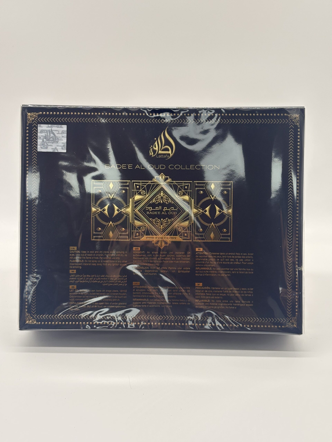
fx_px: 665
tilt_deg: -23.2
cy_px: 221
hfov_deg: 28.0
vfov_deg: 36.8
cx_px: 166
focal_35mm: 52
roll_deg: +0.0
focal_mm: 5.96
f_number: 1.6
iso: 40
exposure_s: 1/323
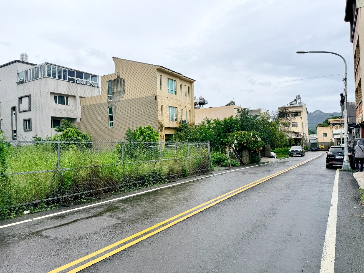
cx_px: 182
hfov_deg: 71.6
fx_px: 252
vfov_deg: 56.8
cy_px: 136
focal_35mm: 24
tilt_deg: +0.2
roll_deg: +2.0
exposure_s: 1/3759
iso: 80
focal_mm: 6.76
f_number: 1.78
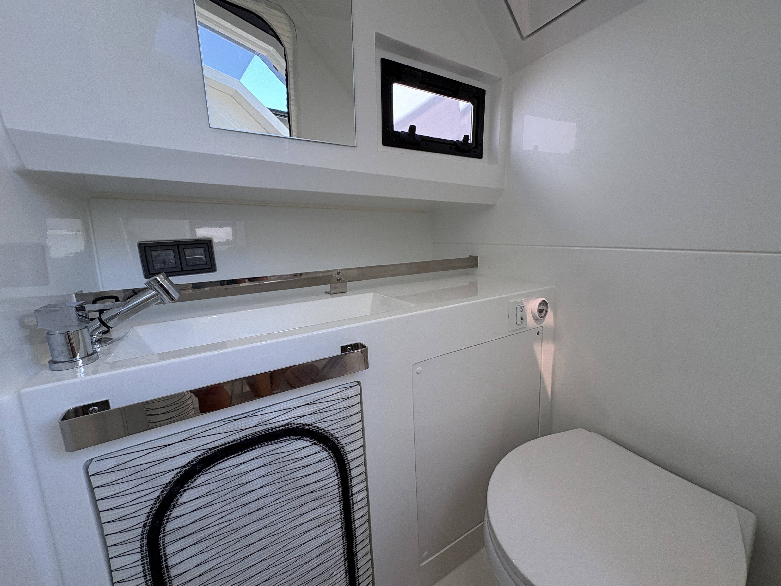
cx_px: 390
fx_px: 316
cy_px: 293
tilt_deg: -10.6
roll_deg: +2.6
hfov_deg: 102.1
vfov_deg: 85.7
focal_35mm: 14
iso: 50
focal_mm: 2.22
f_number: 2.2
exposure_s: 1/99
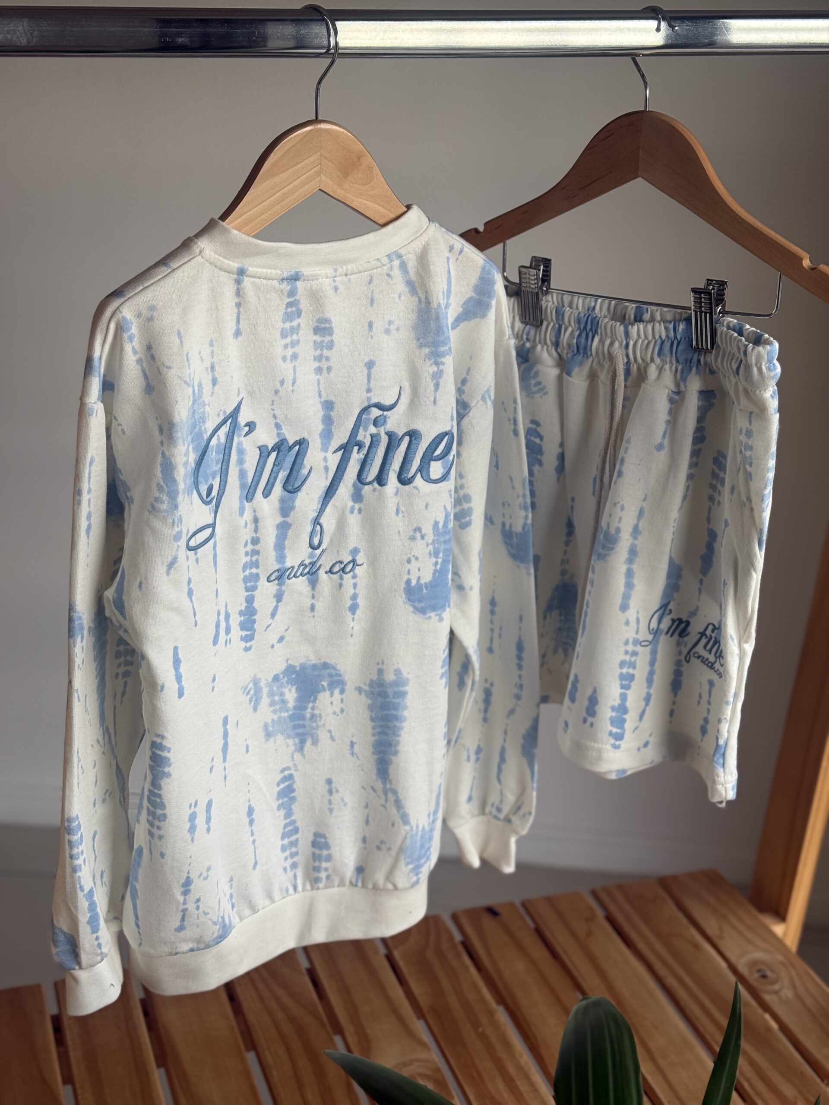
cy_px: 552
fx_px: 1533
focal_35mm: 48
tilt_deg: -21.8
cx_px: 414
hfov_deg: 30.3
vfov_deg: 39.7
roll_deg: -2.0
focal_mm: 6.76
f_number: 1.78
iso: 80
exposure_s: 1/127
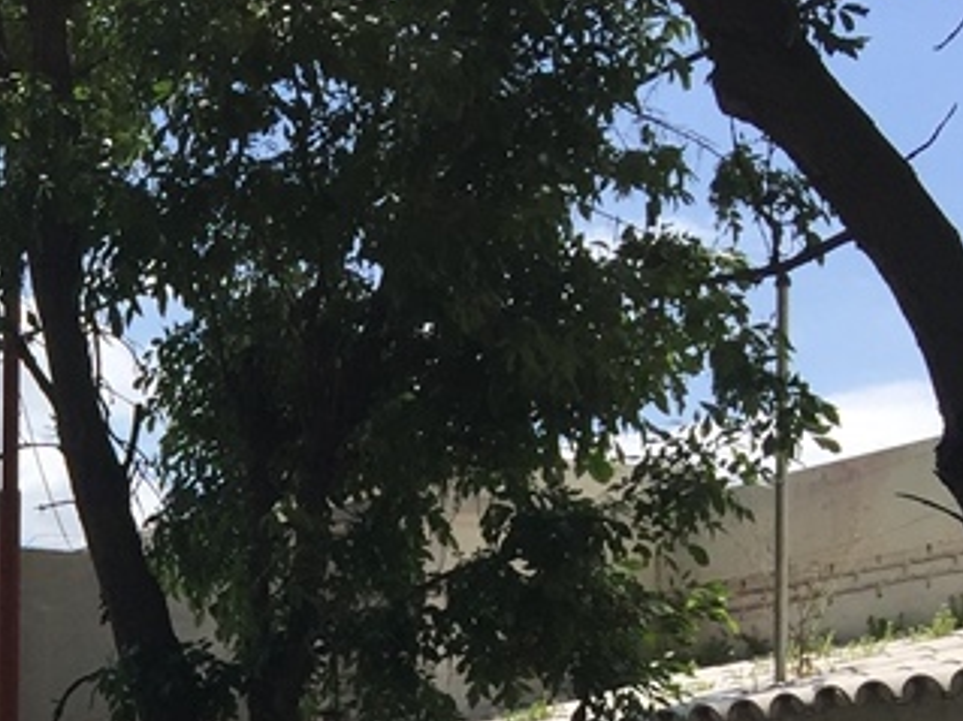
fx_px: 2586
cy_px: 971
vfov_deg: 15.1
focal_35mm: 93
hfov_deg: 18.8
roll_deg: -2.0
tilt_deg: -0.2
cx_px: -438
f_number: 2.2
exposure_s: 1/2825
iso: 32
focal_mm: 4.15
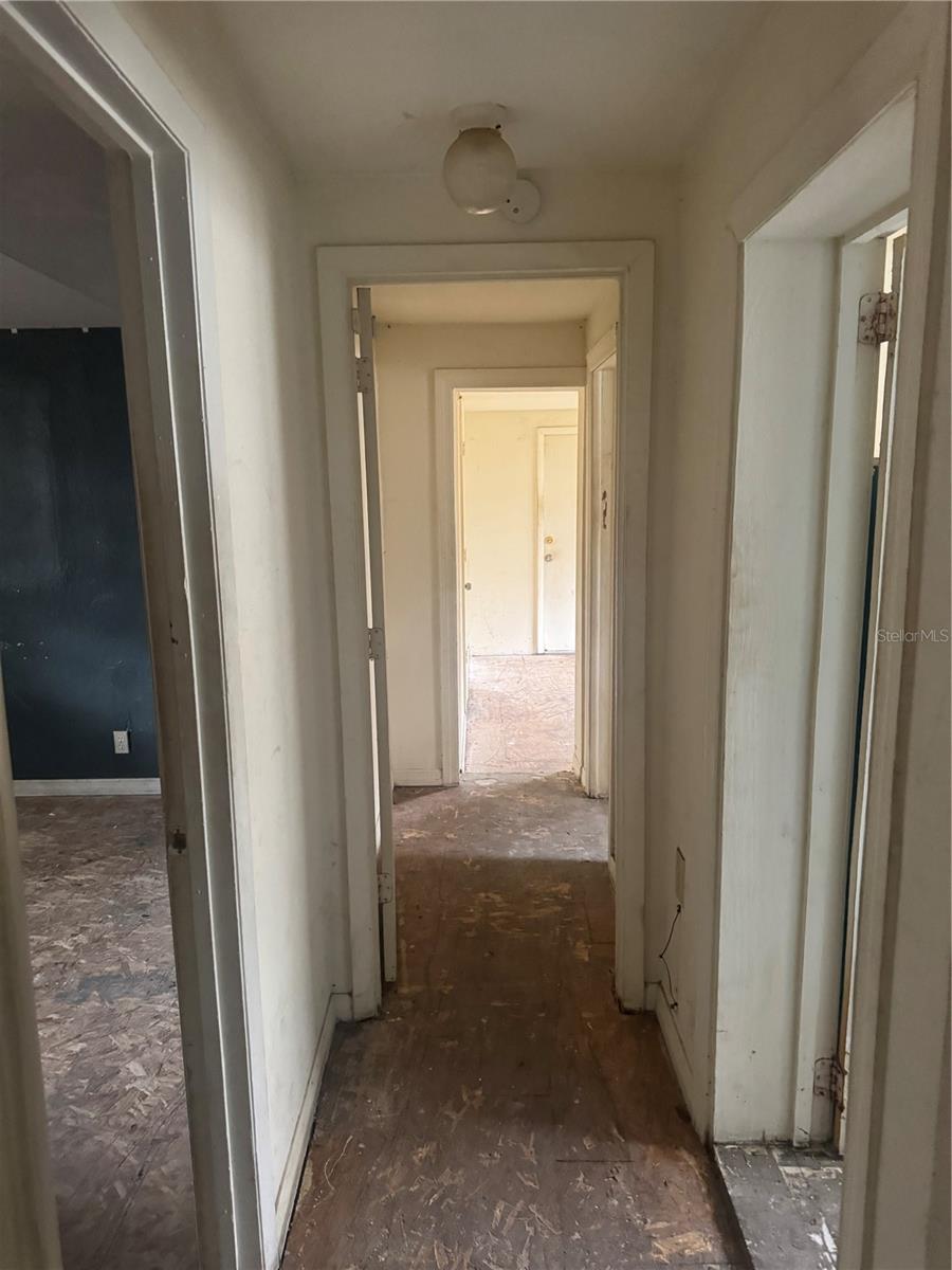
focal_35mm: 24
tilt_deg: -11.6
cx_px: 476
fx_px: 880
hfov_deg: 56.8
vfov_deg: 71.6
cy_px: 635
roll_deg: +1.6
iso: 800
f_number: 1.78
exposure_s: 1/51
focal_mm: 6.76
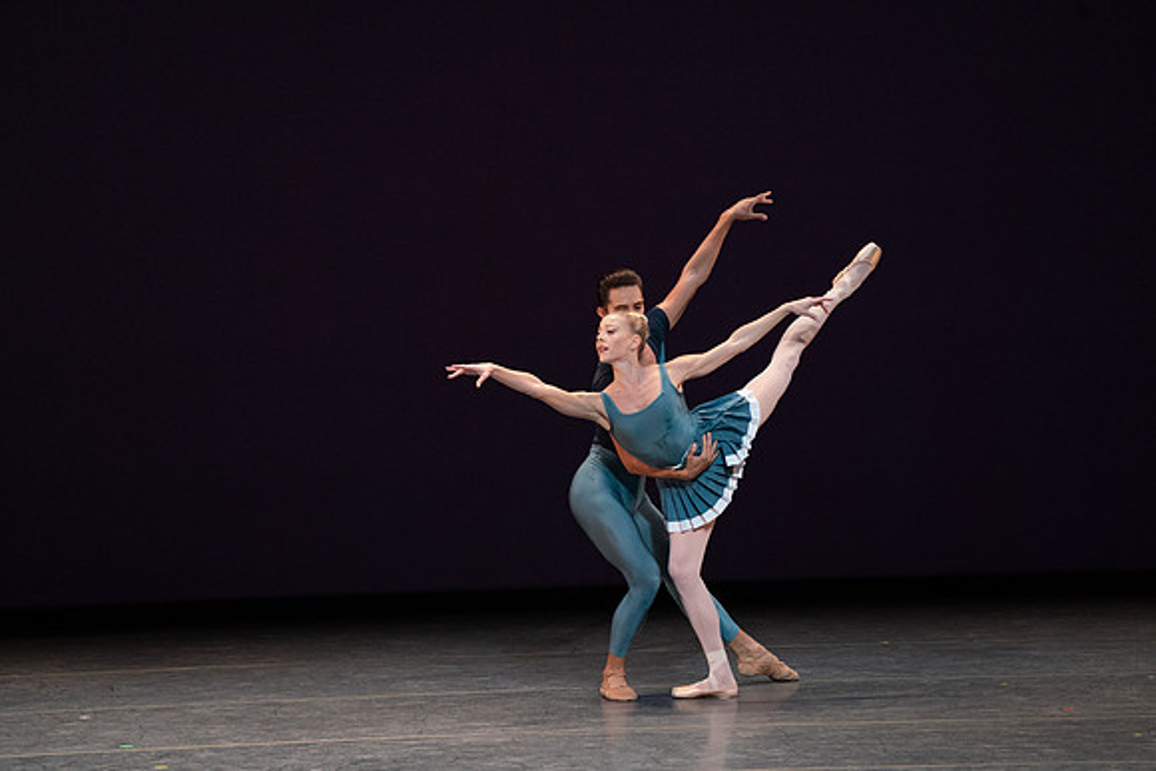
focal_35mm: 336
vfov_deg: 4.1
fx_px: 10791
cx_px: 578
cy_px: 386
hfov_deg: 6.1
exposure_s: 1/400
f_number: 8
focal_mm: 336
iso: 5000
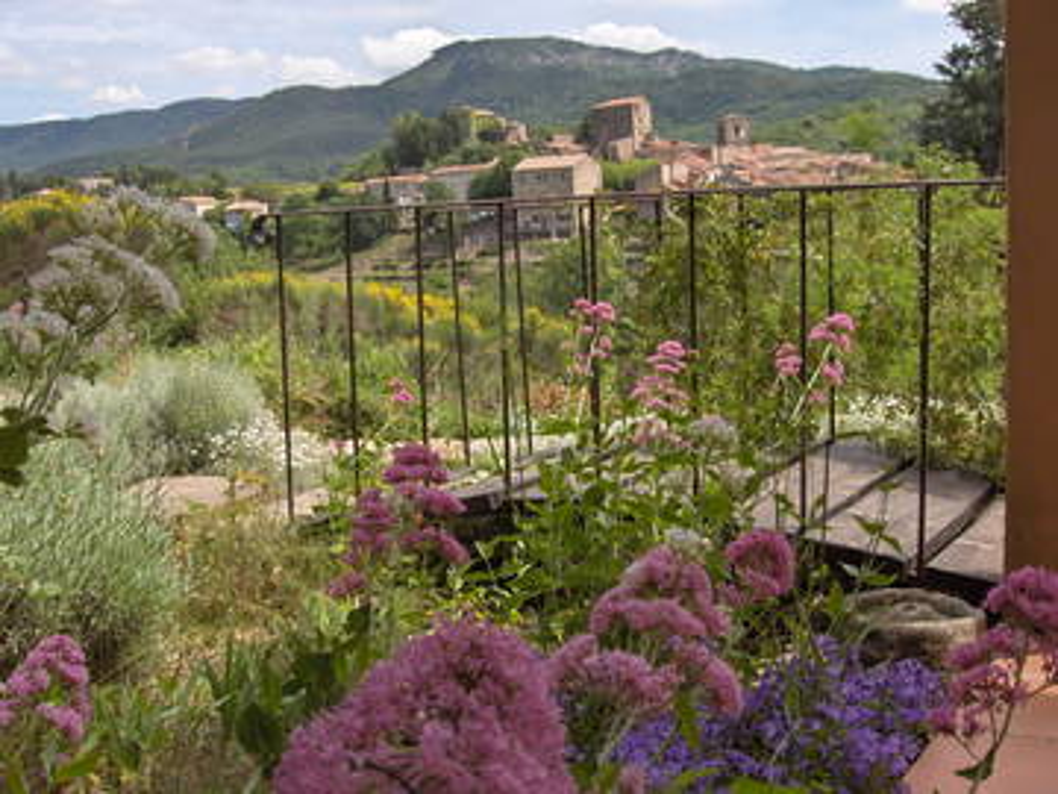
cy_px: 397
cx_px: 529
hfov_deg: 47.9
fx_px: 1192
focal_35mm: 39
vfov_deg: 36.8
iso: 100
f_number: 4.8
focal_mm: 8
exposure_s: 1/524
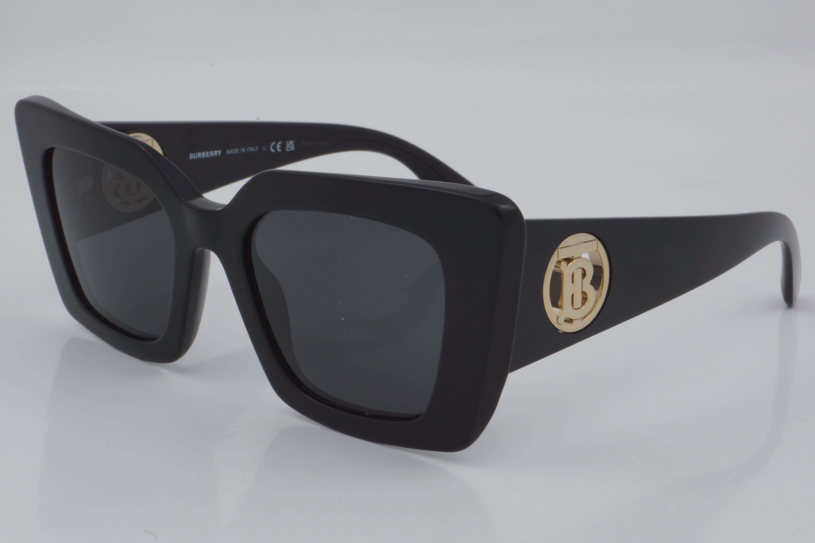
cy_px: 272
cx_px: 408
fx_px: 1698
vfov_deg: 18.2
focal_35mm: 75
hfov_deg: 27.0
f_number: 32
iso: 100
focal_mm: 50
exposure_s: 1/4
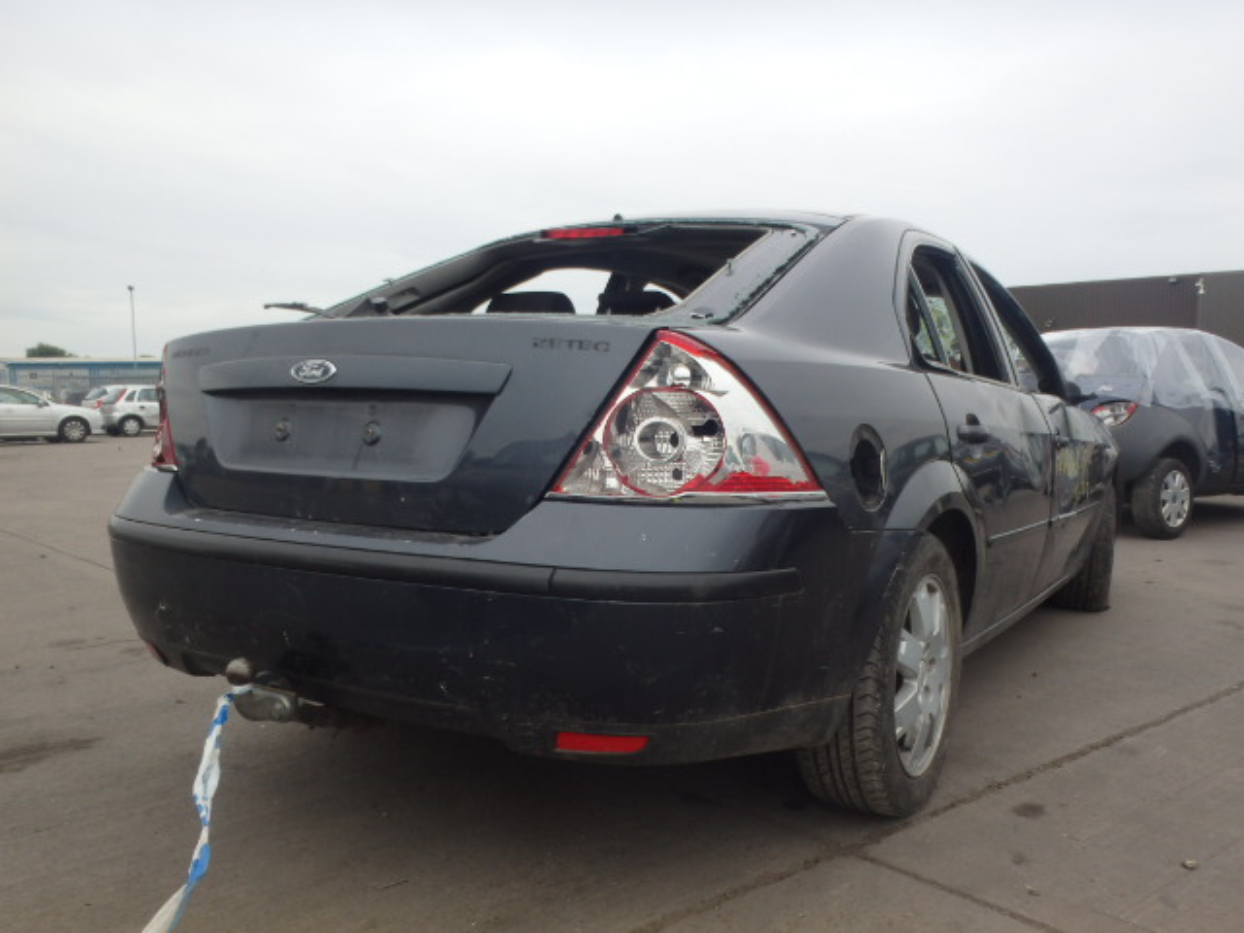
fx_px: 1078
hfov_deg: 60.0
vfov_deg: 46.8
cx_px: 622
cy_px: 466
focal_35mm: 30
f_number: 4.1
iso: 125
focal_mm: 5.4
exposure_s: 1/320
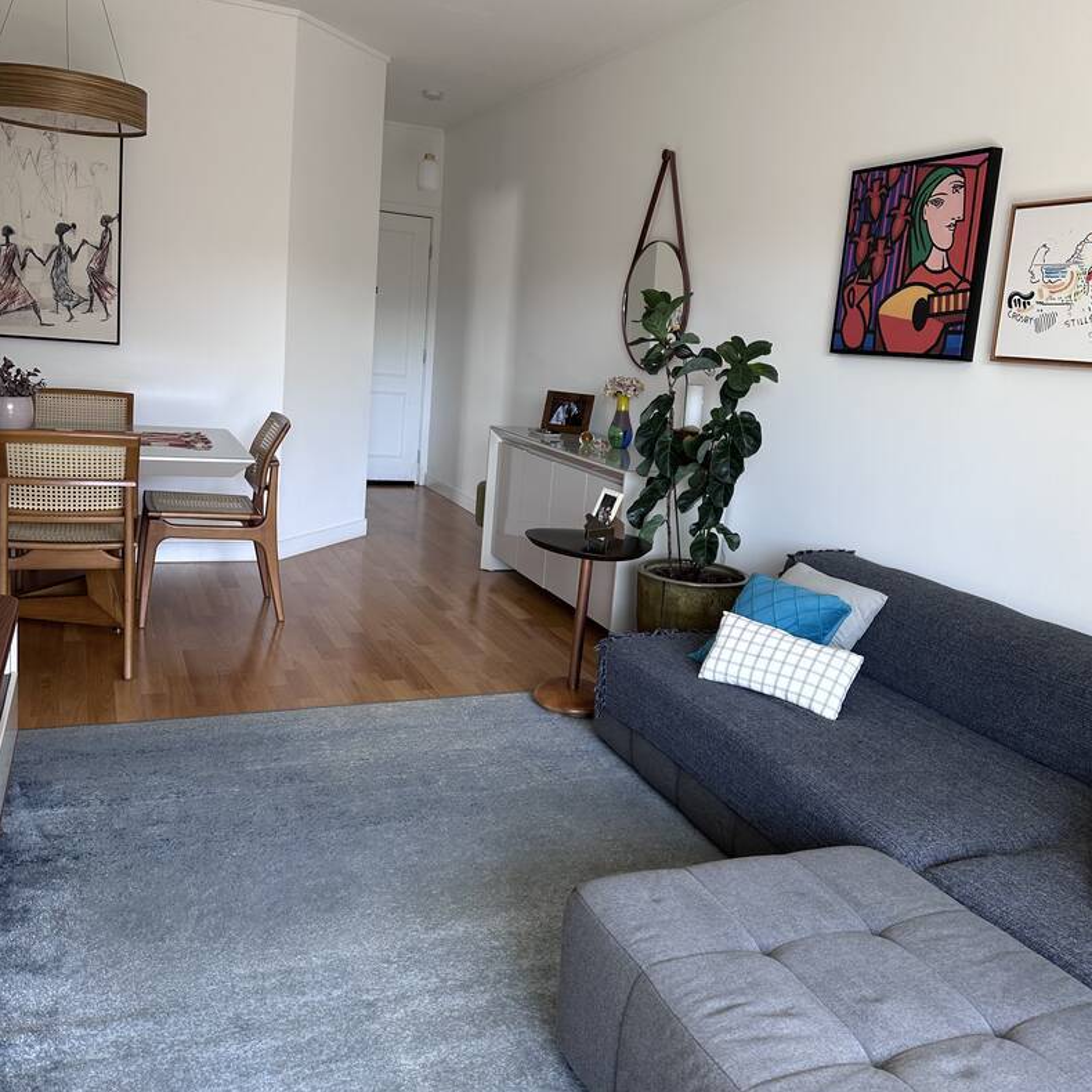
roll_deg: -5.1
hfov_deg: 55.6
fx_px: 1035
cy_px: 502
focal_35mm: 29
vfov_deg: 55.6
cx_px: 557
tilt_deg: -7.7
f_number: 1.78
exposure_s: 1/121
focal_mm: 6.86
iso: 64
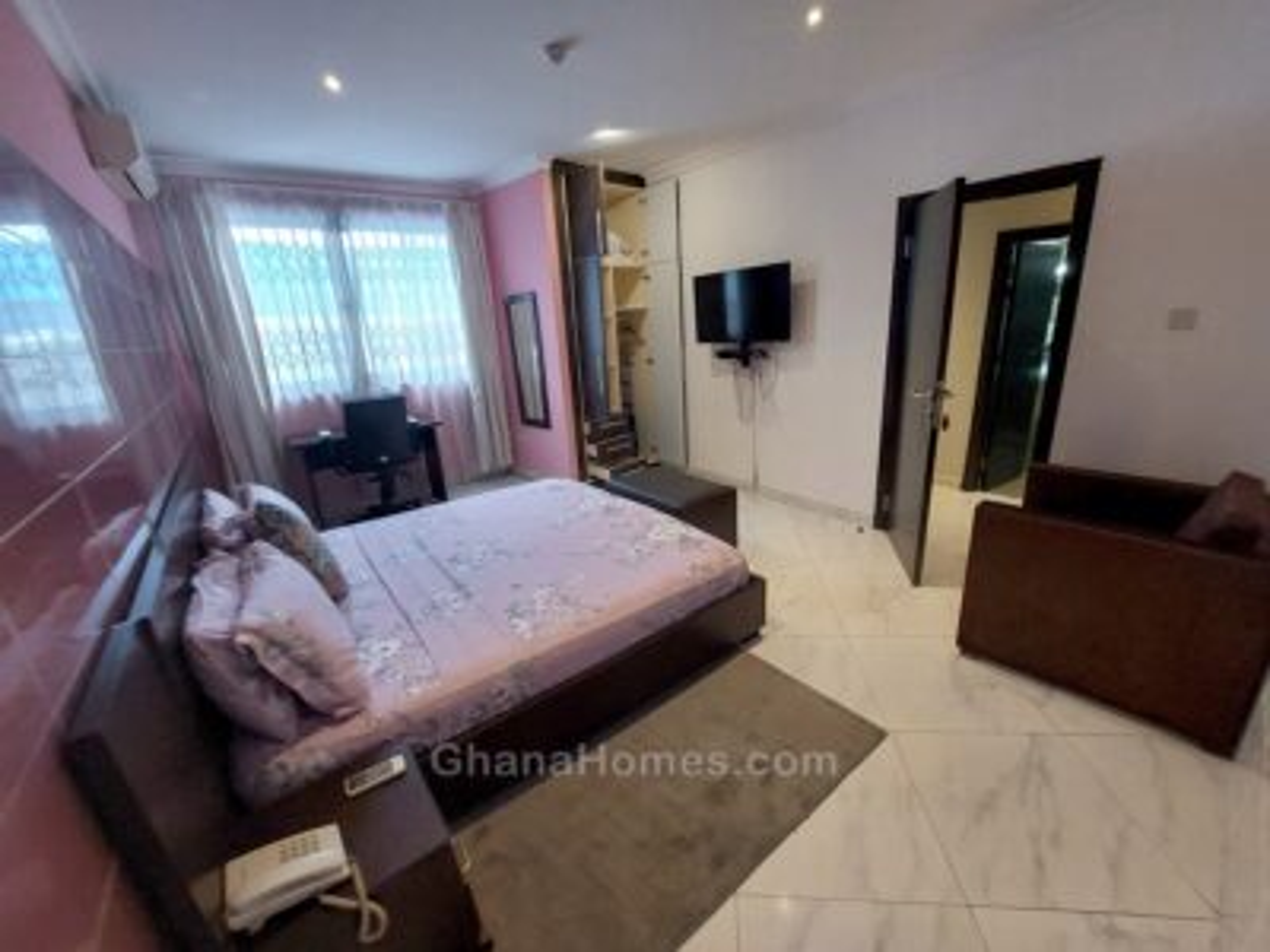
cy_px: 476
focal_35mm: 13
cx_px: 635
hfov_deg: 106.2
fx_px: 477
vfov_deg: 89.9
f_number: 2.2
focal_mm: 1.74
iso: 400
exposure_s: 1/50
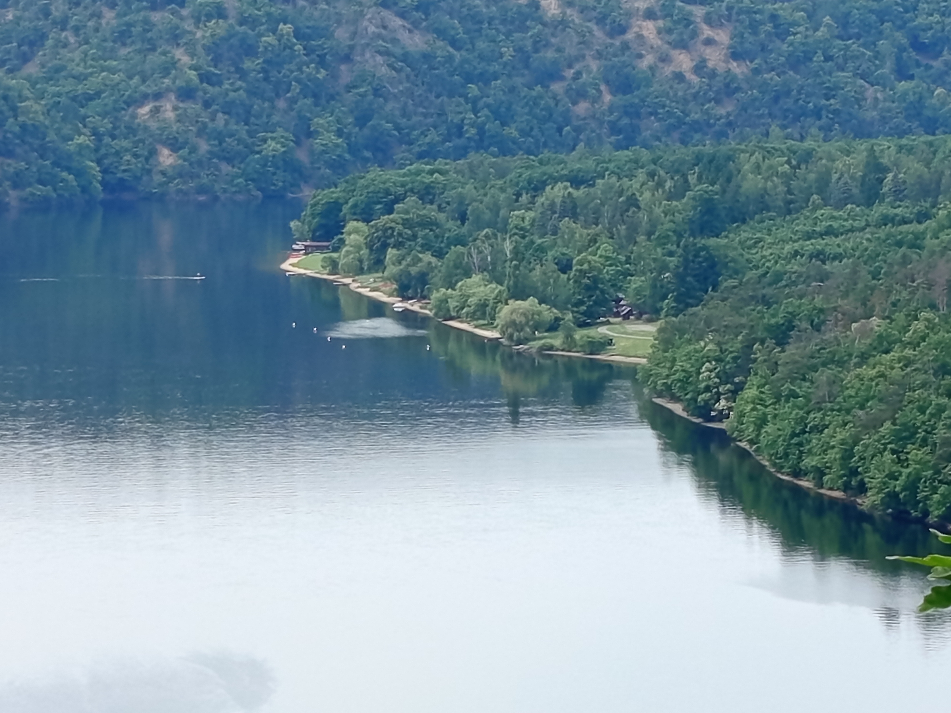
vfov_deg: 7.7
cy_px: 356
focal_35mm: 194
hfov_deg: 10.2
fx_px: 5330
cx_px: 476
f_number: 1.7
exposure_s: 1/276
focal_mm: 5.24
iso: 50
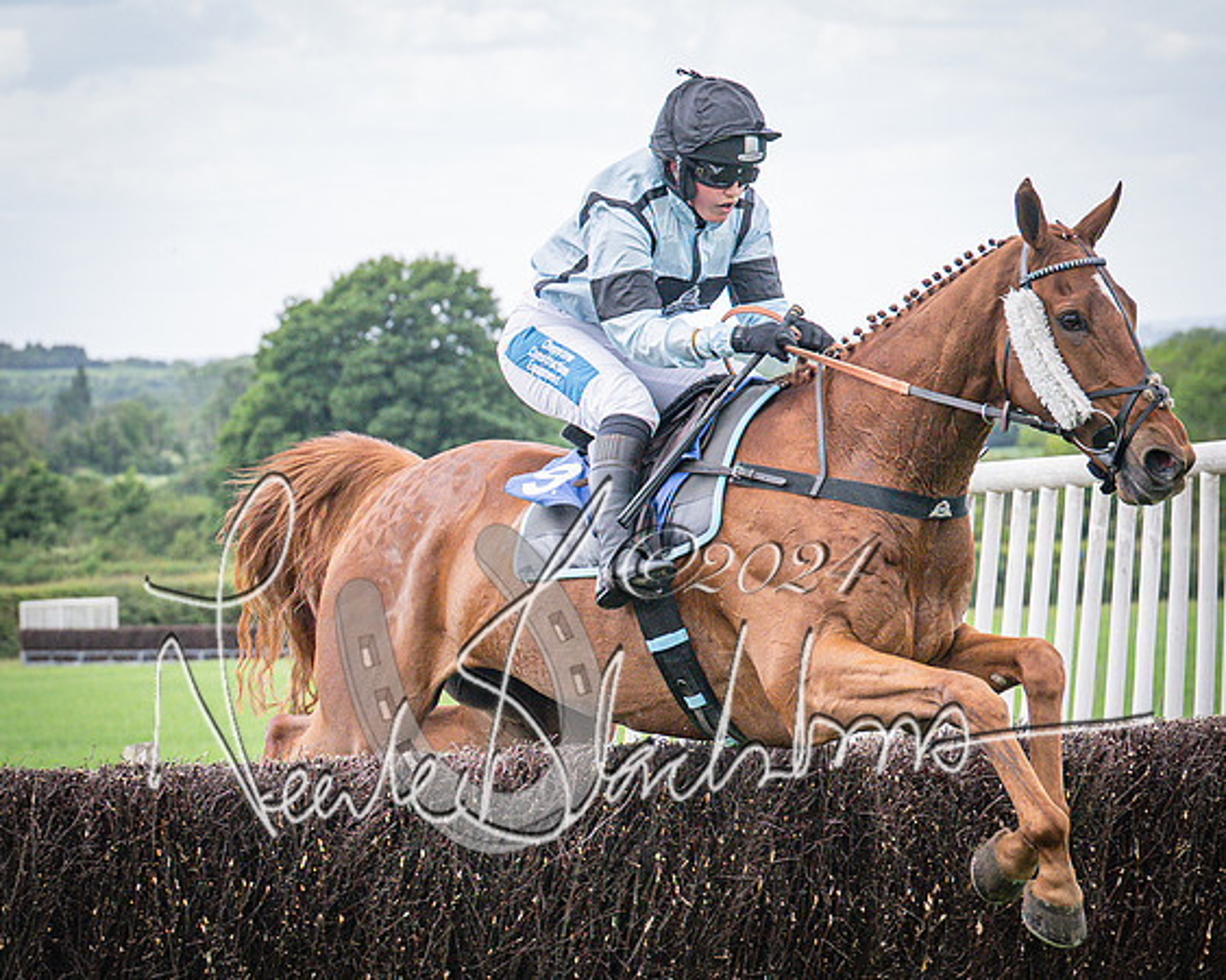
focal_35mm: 194
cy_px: 528
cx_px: 42
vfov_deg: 8.0
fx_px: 7019
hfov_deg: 9.9
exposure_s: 1/1600
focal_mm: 70
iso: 400
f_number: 4
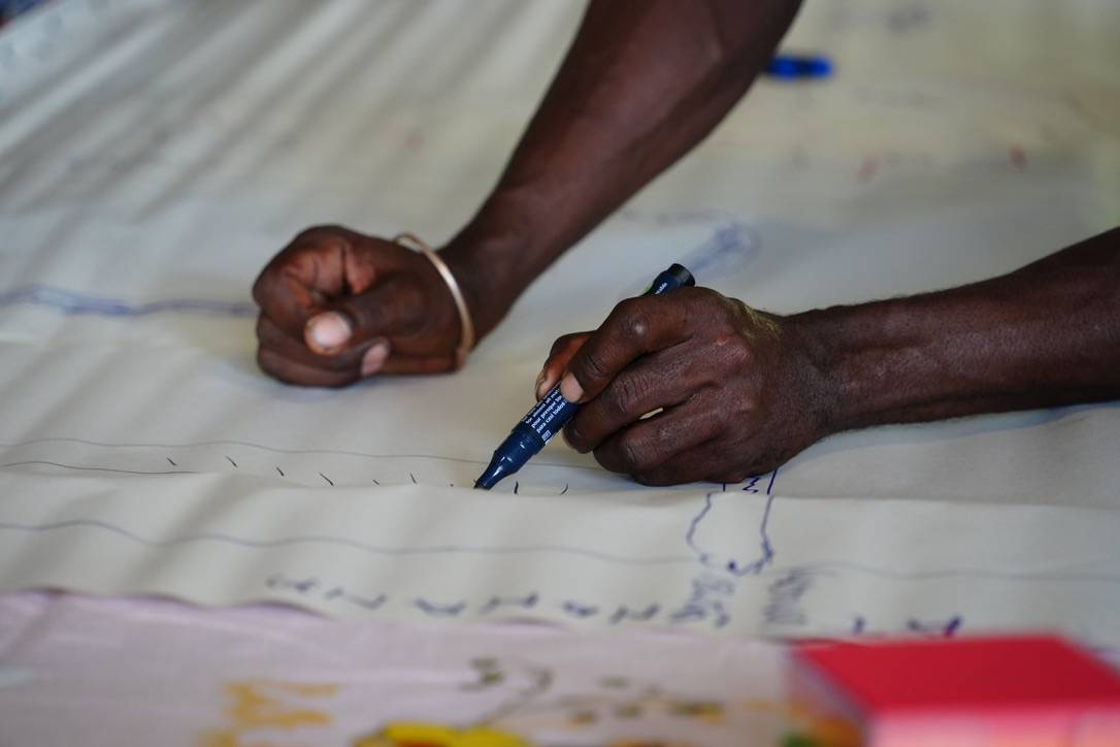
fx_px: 4760
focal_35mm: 153
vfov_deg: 9.0
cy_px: 374
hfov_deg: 13.4
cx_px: 560
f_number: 5.6
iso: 4000
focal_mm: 153
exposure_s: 1/320
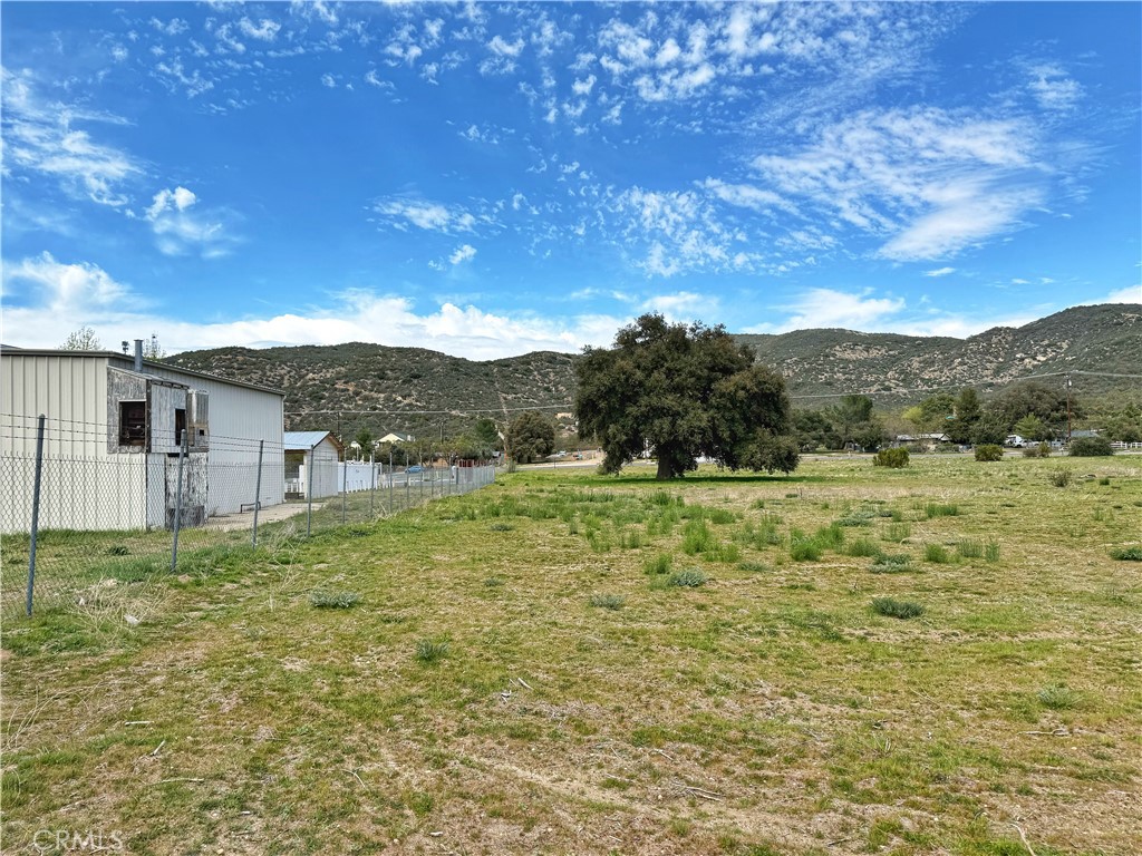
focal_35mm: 24
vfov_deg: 56.8
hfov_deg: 71.6
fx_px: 792
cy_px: 428
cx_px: 571
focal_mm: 6.76
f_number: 1.78
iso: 80
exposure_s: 1/3953
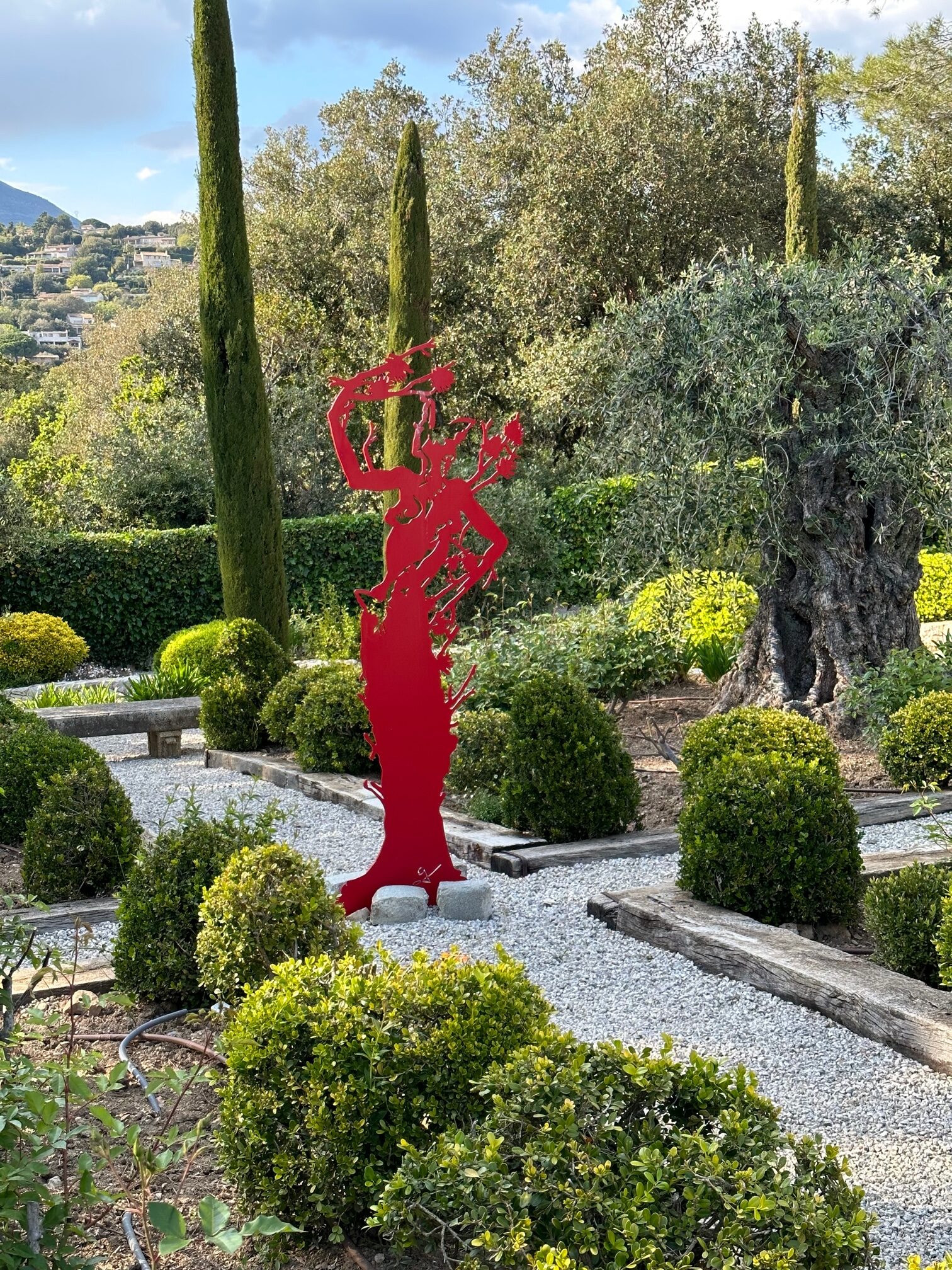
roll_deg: +1.1
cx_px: 476
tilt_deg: -8.5
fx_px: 1760
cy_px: 635
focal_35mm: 48
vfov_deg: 39.7
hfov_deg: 30.3
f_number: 1.78
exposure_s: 1/608
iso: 64
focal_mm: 6.86
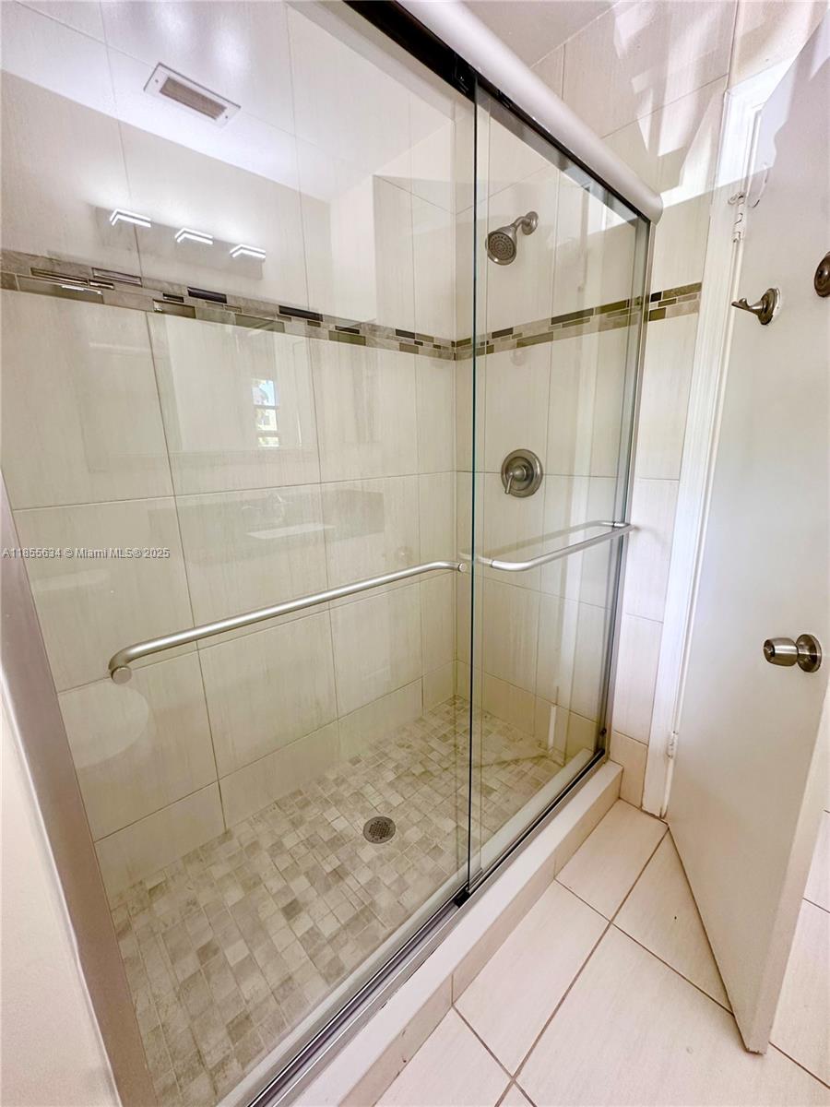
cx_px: 415
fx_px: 448
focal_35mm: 14
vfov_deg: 102.1
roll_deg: +2.0
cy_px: 554
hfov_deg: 85.7
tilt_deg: -13.7
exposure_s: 1/60
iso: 200
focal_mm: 2.22
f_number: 2.2
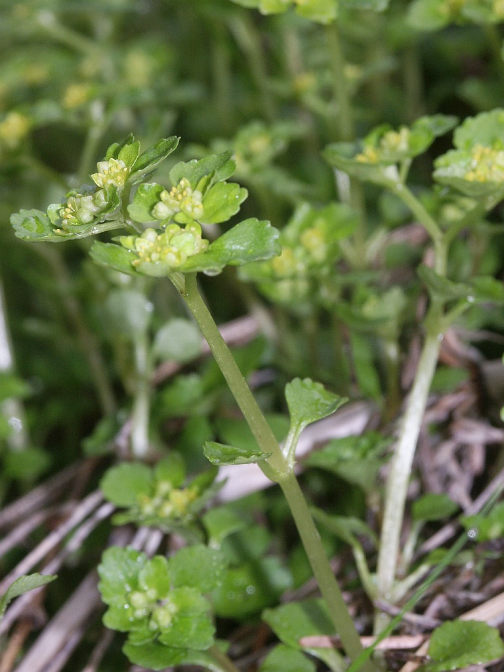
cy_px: 336
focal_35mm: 191
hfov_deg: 7.8
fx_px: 3708
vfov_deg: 10.4
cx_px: 252
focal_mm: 48.25
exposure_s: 1/180
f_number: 6.7
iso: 100
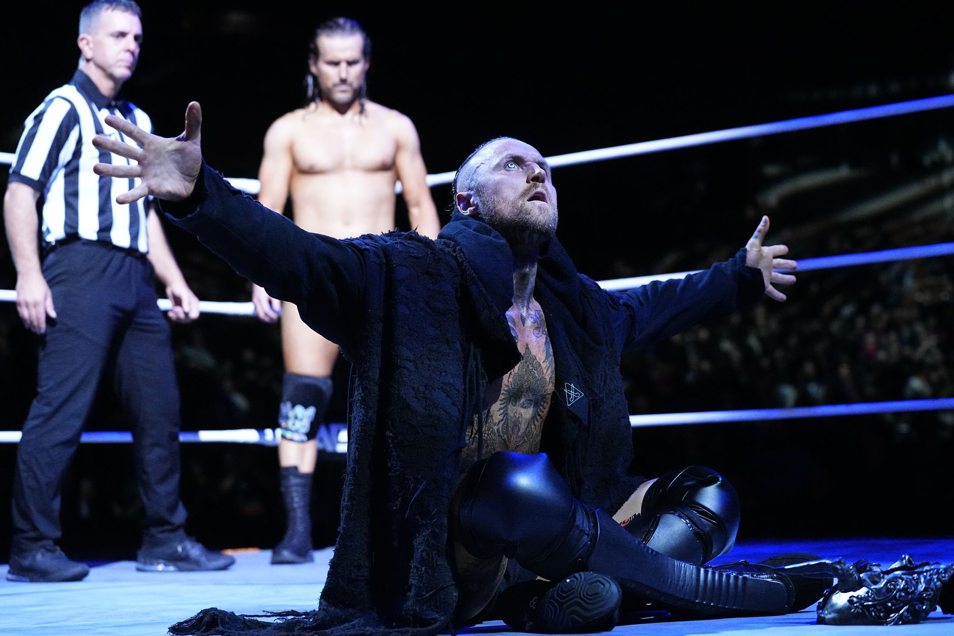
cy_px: 318
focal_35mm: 70
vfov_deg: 19.5
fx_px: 1855
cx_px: 477
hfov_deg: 28.8
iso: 8000
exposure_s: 1/1000
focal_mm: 70
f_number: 3.5
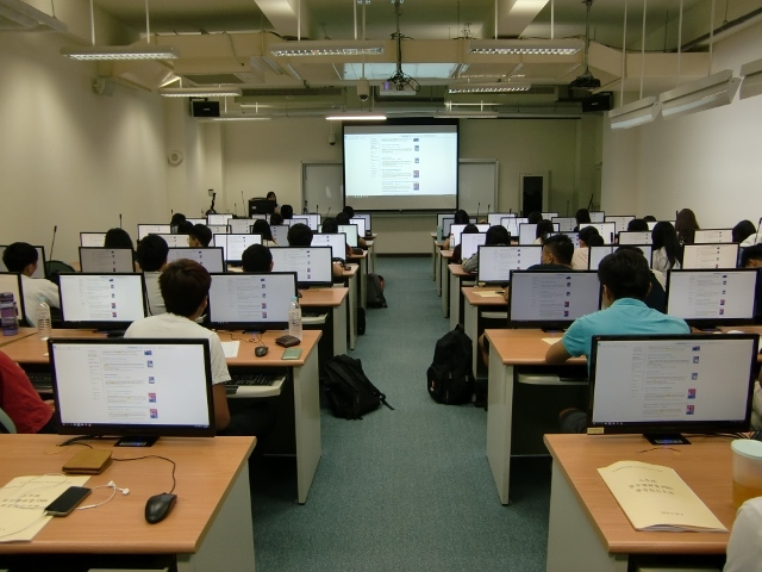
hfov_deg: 63.4
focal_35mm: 28
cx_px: 381
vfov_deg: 49.7
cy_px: 286
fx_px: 616
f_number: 2.6
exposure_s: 1/60
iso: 100
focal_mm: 4.9
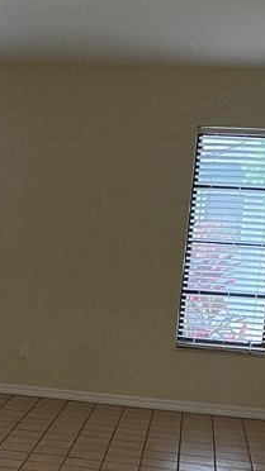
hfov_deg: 13.9
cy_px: 370
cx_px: -74
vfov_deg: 24.9
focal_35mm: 84
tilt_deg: -9.6
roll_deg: -3.5
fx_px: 1050
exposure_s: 1/60
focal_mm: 3.99
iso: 250
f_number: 1.8
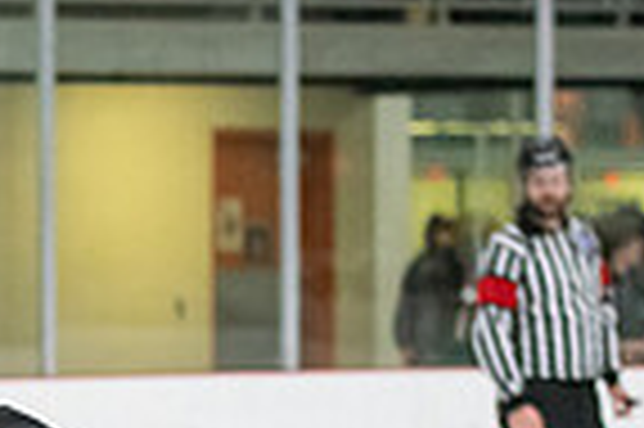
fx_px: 5897
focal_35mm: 330
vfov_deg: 4.1
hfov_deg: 6.2
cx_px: -185
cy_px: 691
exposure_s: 1/800
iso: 4000
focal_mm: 70
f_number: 2.8
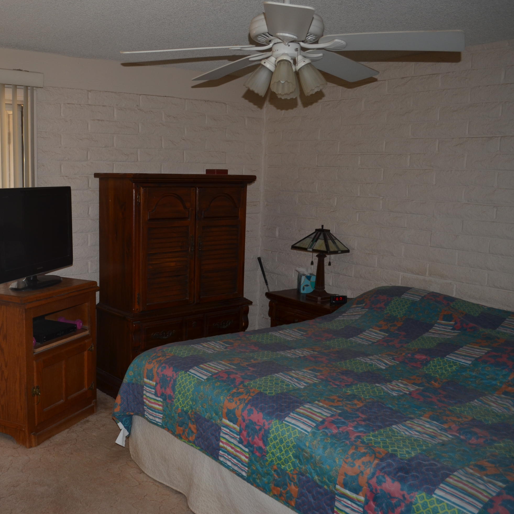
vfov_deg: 47.2
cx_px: 158
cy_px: 255
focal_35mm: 35
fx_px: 588
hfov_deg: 46.2
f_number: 3.5
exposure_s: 1/125
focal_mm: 18
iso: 250
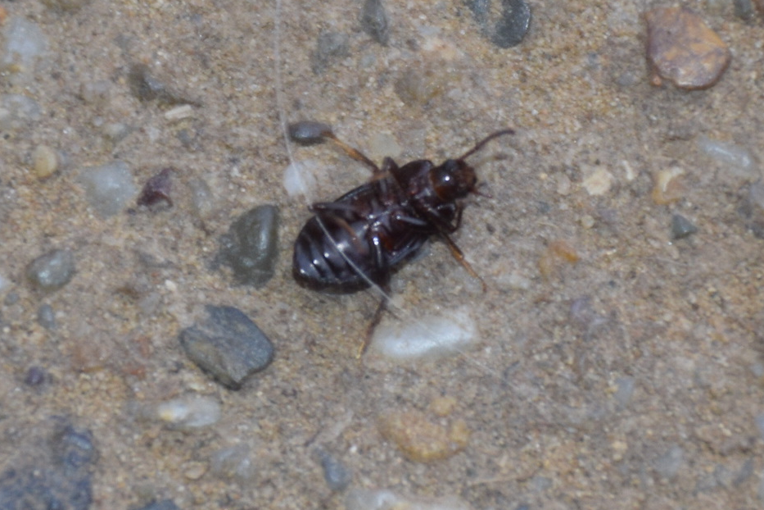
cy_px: 252
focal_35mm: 216
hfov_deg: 9.5
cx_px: 387
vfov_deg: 6.4
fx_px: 4584
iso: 400
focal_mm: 140
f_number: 5.6
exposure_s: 1/60
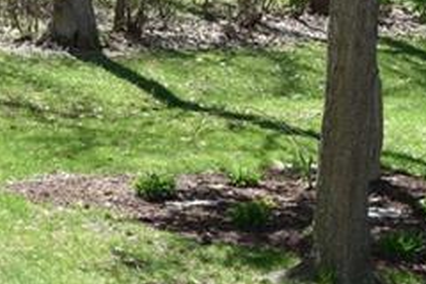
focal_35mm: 115
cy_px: -16
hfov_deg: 15.7
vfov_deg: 11.8
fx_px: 1361
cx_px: -288
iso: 100
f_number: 6.3
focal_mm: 18
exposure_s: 1/160
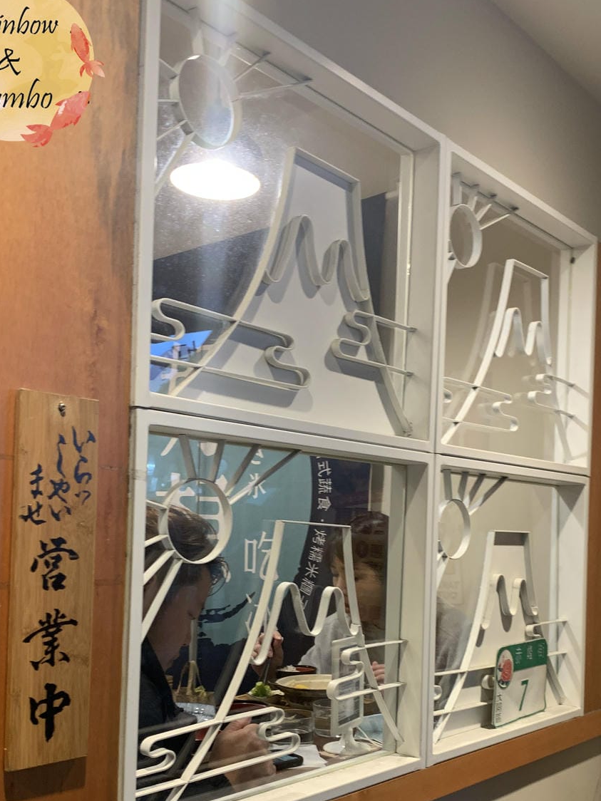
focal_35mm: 37
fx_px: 857
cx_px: 344
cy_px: 540
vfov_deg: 49.2
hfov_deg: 38.6
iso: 160
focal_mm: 4.25
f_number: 1.8
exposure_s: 1/60
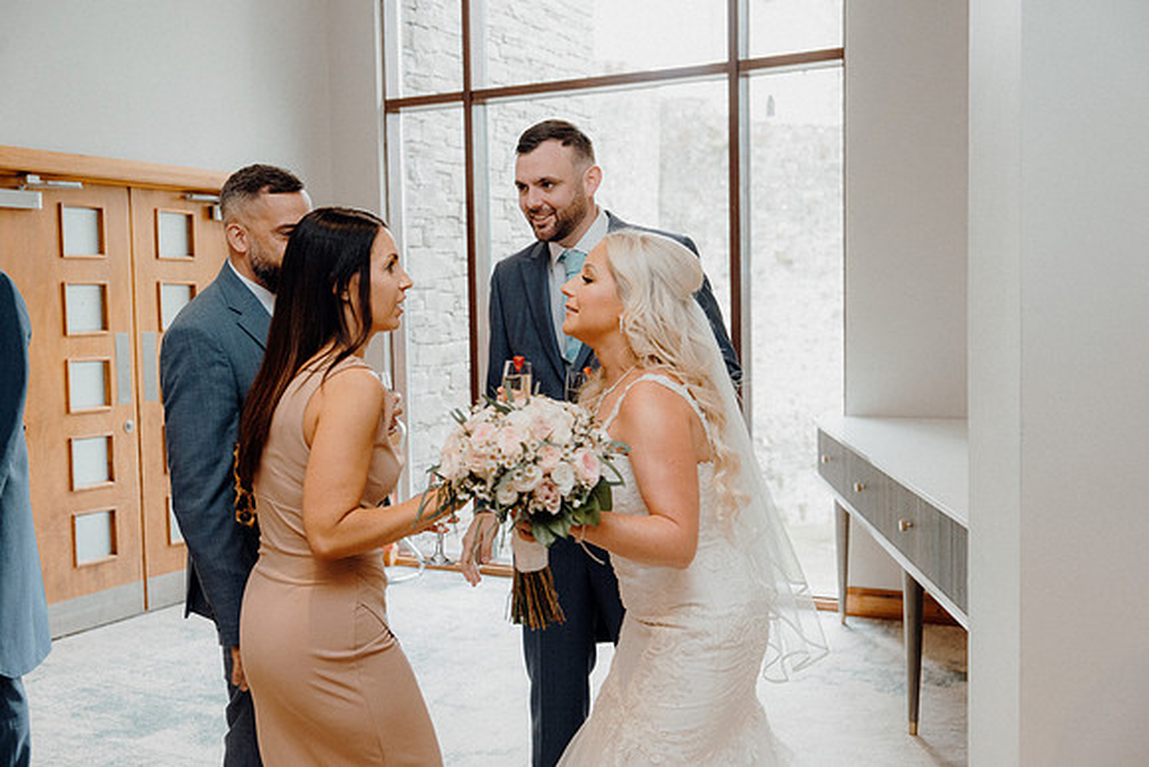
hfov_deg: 49.5
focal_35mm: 39
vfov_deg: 34.2
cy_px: 384
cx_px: 574
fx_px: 1245
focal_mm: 39
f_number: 3.5
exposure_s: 1/200
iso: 1600
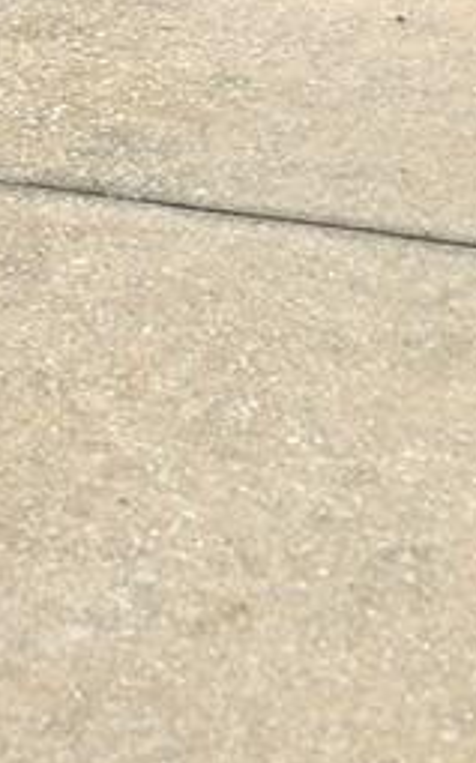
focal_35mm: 153
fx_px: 3181
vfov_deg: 12.2
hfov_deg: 8.4
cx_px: -126
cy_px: -730
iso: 12
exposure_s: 1/1179
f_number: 1.7
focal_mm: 6.3
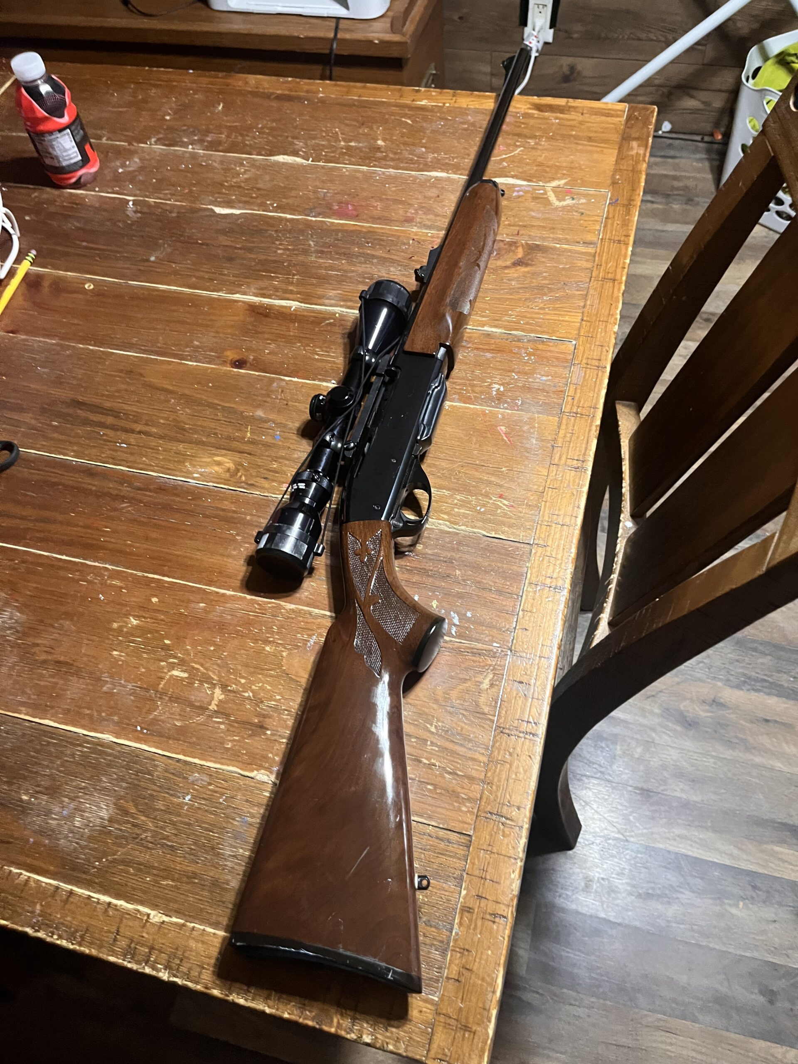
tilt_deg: -57.7
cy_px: 532
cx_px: 399
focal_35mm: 26
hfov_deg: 53.1
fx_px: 799
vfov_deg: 67.3
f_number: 1.6
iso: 500
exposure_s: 1/60
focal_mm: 5.1
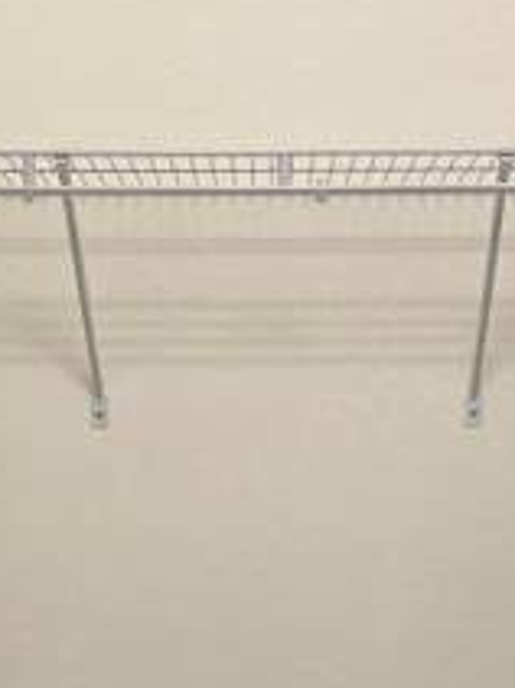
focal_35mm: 79
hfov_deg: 18.6
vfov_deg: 22.8
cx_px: 241
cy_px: 812
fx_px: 1569
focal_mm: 4.25
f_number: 1.8
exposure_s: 1/120
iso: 100
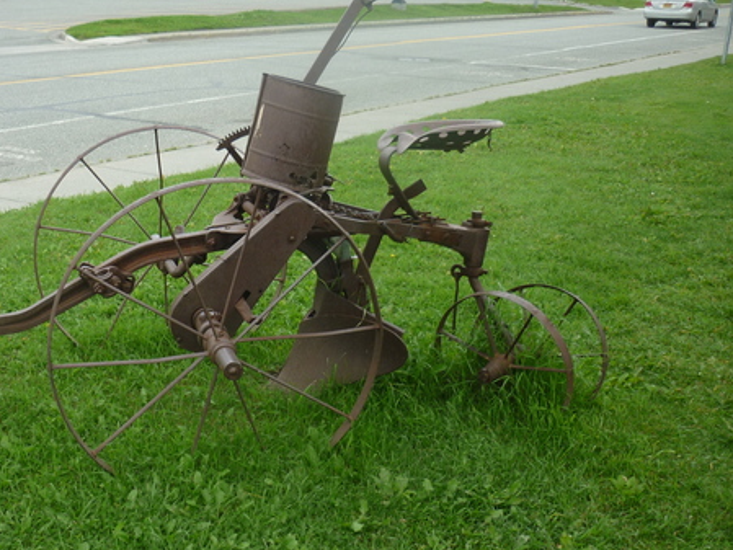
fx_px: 995
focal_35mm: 47
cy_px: 253
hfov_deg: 39.7
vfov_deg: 30.9
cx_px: 220
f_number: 2.8
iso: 80
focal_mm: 5.5
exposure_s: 1/125
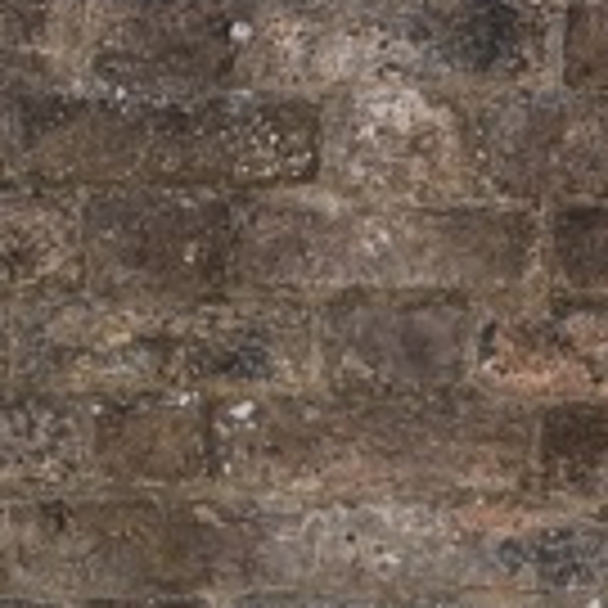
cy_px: 1027
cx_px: 63
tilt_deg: -13.7
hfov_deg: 8.7
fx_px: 3994
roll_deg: -1.5
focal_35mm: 201
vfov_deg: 8.4
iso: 100
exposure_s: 1/1585
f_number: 1.78
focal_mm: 6.76
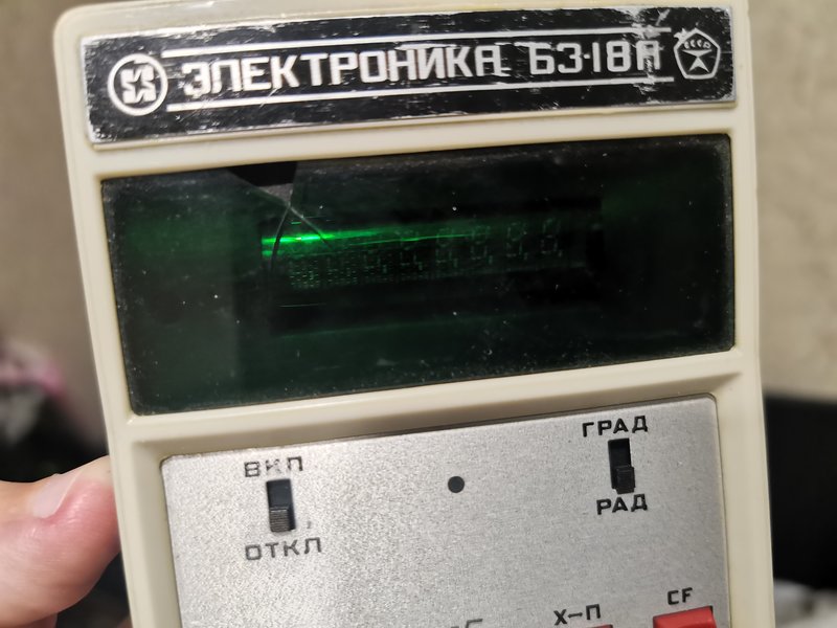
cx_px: 418
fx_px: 629
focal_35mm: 26
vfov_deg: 53.1
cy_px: 314
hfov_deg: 67.3
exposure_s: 1/100
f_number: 1.4
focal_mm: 4.66
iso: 400
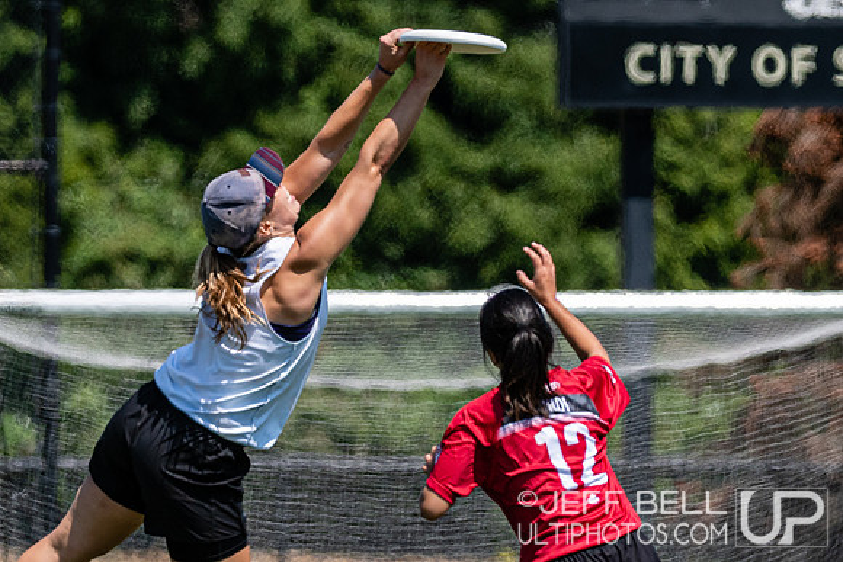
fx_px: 21042
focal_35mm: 898
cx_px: 421
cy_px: 465
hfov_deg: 2.3
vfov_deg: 1.5
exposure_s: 1/2500
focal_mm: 270
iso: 200
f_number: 4
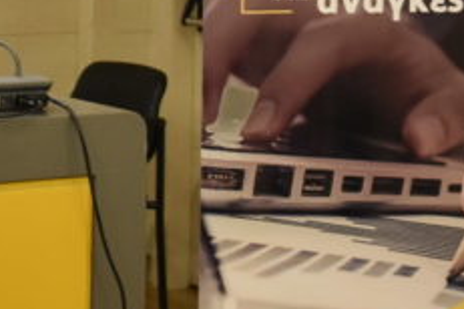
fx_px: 1975
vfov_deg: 8.8
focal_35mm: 153
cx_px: -137
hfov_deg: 13.0
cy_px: -66
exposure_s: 1/60
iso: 1600
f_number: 4
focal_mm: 23
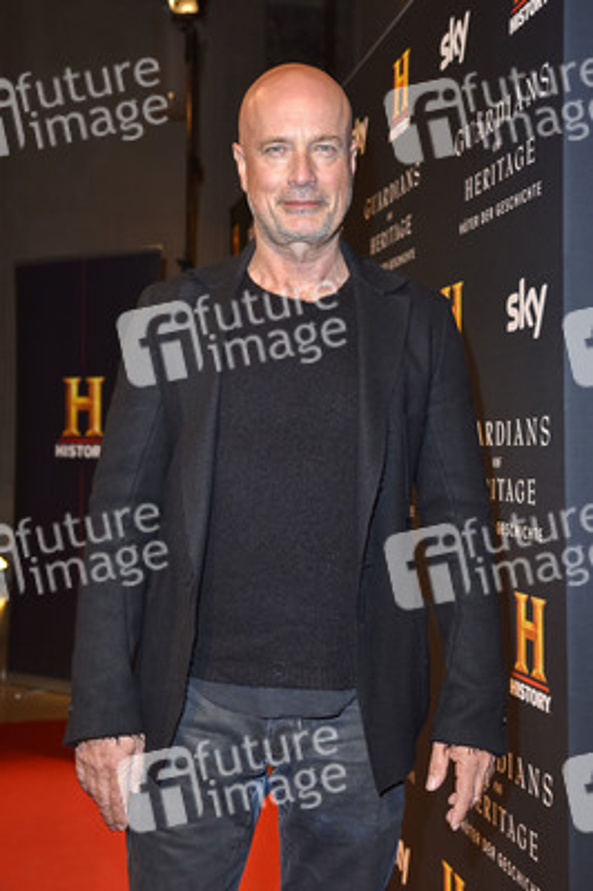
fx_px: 1188
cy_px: 446
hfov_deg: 28.0
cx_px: 296
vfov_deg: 41.1
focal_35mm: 48
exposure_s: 1/125
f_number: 5.6
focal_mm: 48
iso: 640
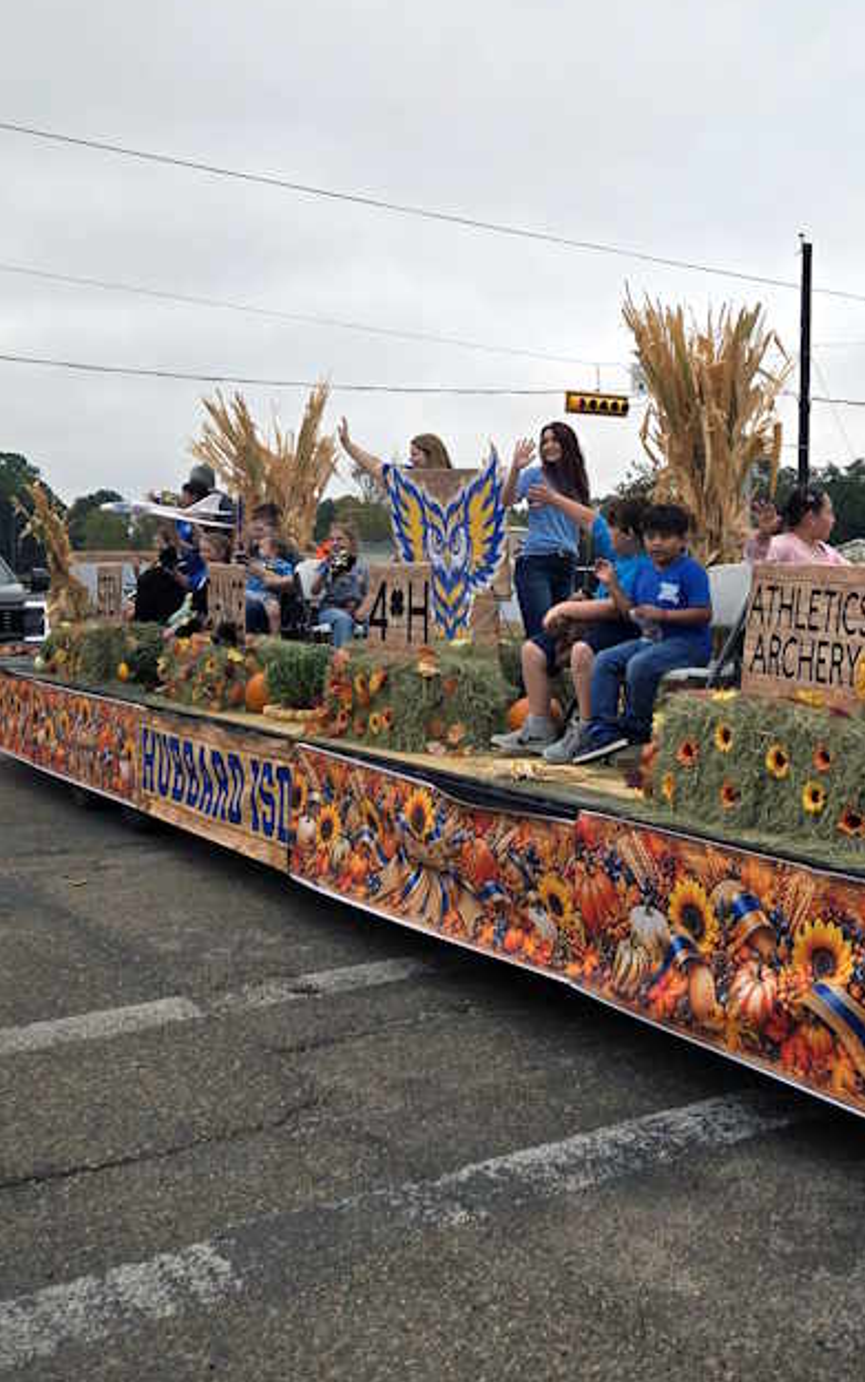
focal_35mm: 39
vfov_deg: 50.2
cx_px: 715
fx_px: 1470
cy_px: 590
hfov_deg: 31.8
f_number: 1.8
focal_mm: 5.4
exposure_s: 1/1123
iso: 25
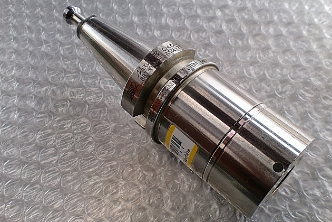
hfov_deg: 51.9
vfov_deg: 35.9
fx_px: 341
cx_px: 167
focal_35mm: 37
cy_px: 115
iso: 64
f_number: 3.1
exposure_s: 1/125
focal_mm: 6.3
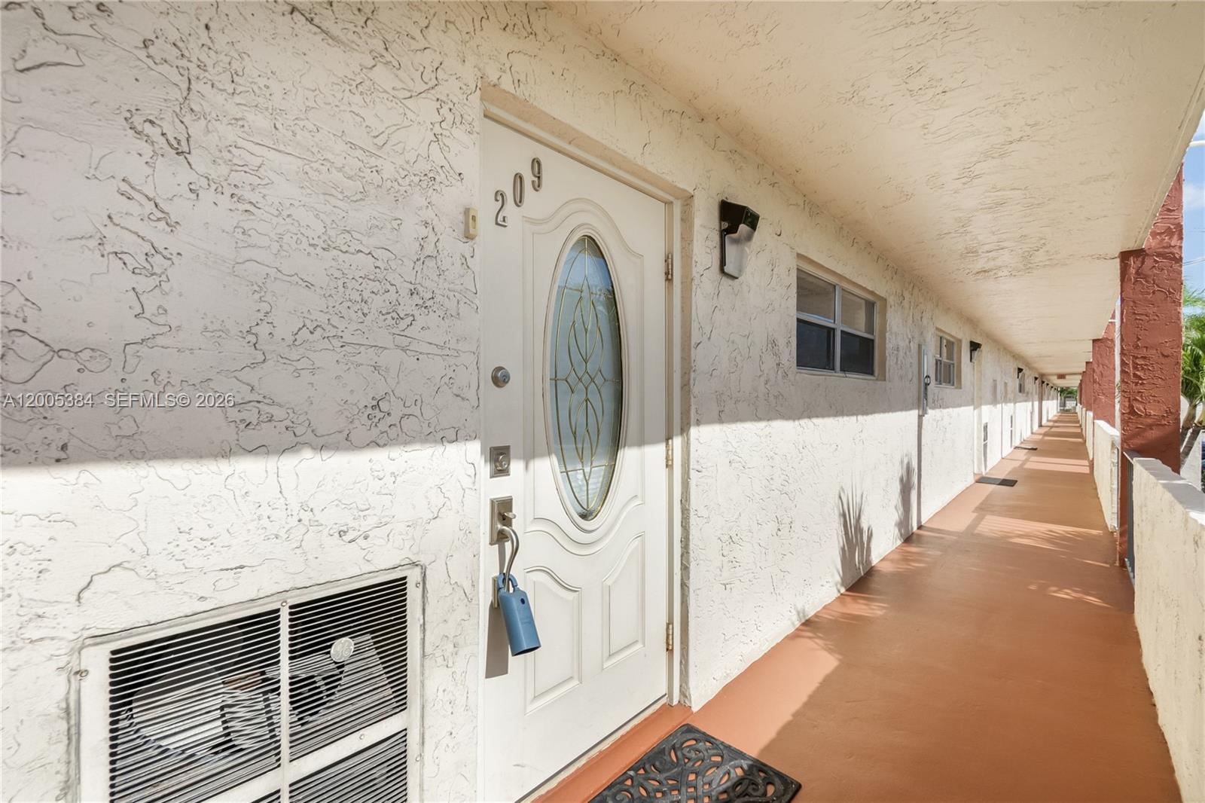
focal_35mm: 15
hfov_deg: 100.4
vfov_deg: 77.3
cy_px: 402
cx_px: 602
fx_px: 502
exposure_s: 1/2500
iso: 500
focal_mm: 10
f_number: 8
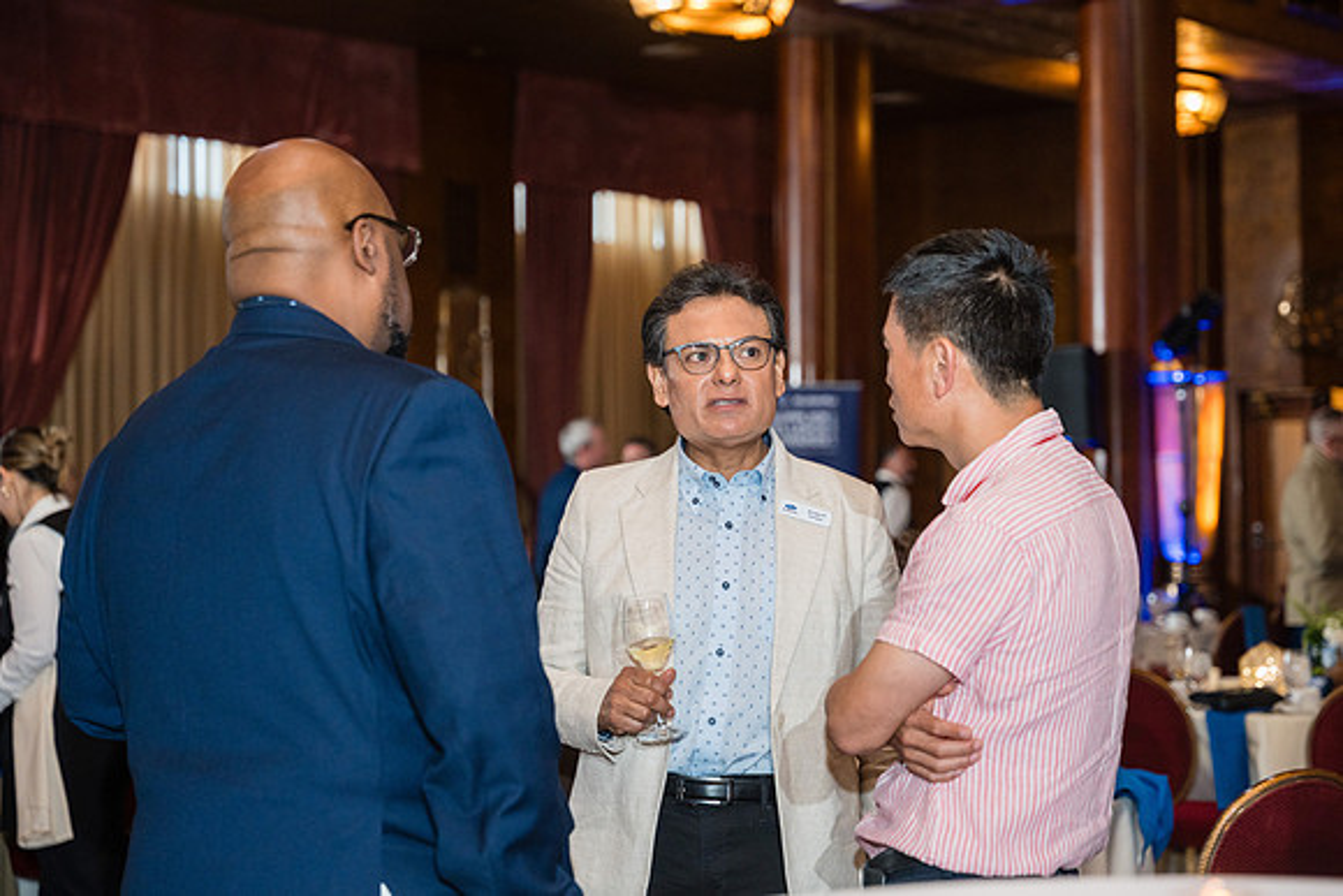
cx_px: 693
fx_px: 2551
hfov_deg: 29.5
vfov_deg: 19.9
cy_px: 419
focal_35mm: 68
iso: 1600
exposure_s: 1/250
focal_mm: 64.1
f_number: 2.8
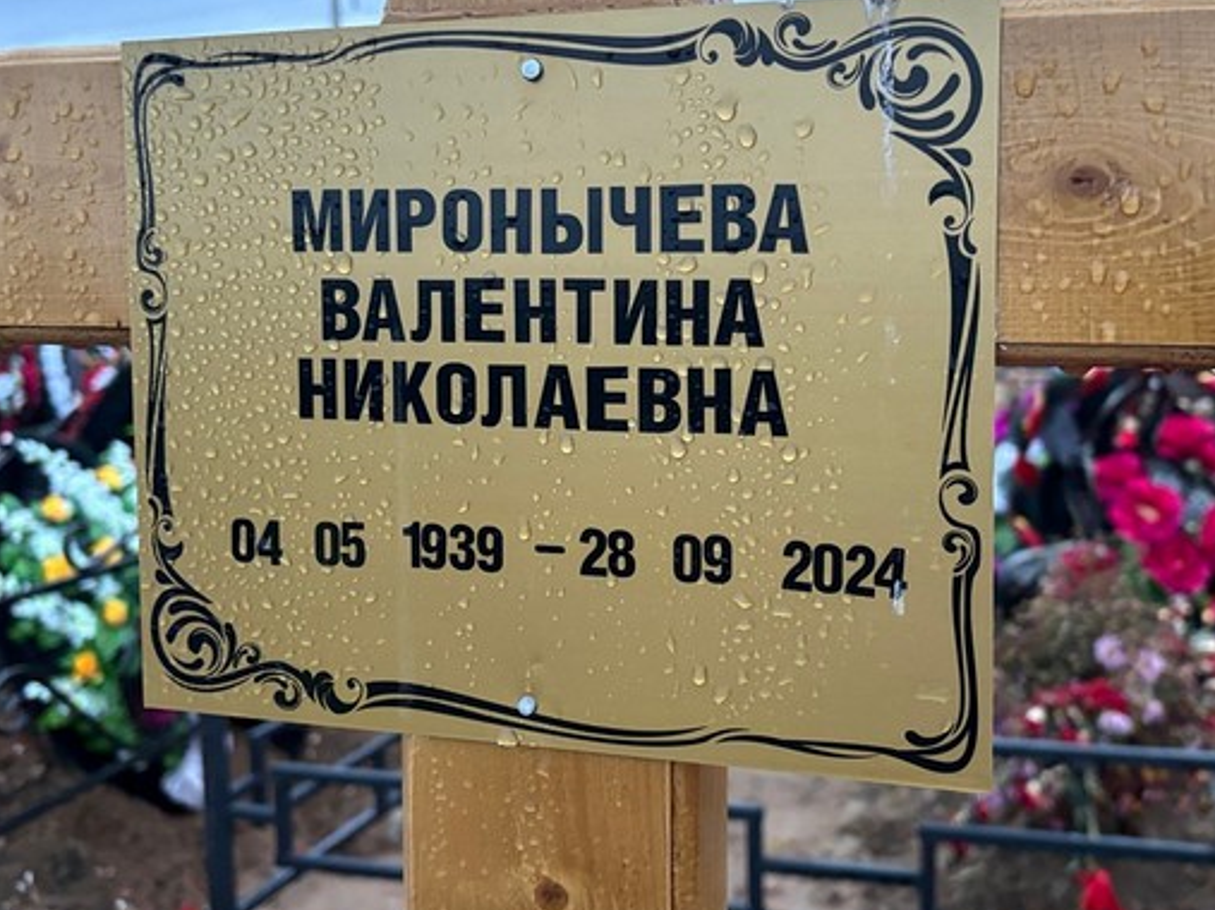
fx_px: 1439
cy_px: 400
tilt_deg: -8.6
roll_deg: +1.4
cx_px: 719
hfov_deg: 45.6
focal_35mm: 41
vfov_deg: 35.1
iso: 400
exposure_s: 1/60
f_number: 1.6
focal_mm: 5.96
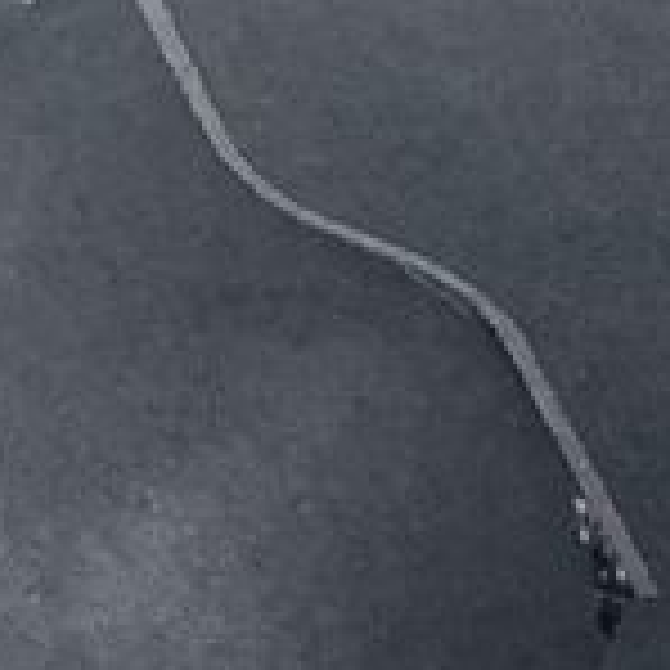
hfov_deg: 10.8
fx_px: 2912
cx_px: 1700
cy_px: 769
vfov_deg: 12.8
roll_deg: +0.7
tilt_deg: -30.1
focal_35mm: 133
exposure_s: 1/16
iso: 250
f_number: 1.8
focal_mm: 3
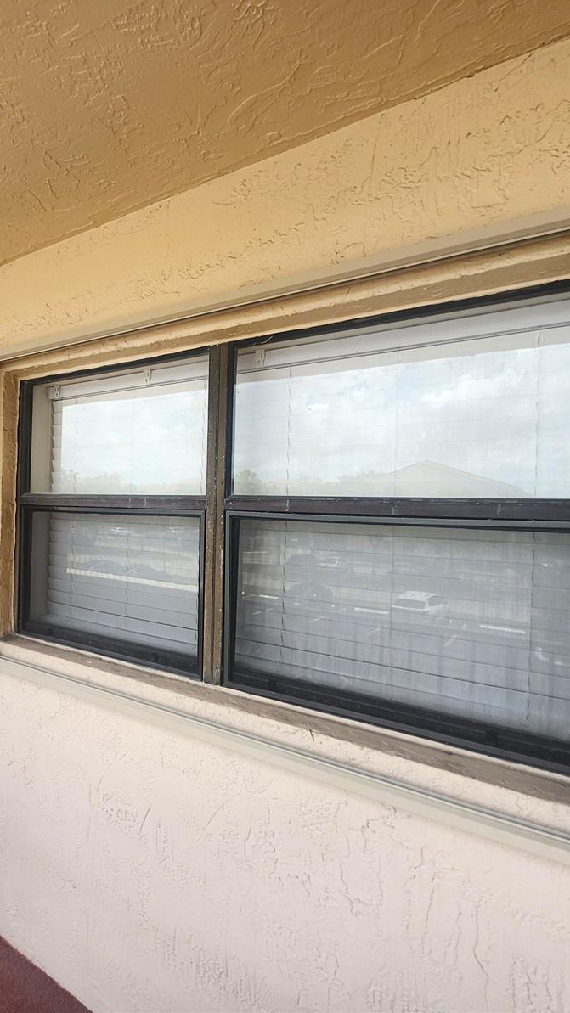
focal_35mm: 19
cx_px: 253
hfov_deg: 58.2
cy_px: 504
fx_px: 511
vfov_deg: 89.6
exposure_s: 1/500
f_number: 2.2
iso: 40
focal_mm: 1.74
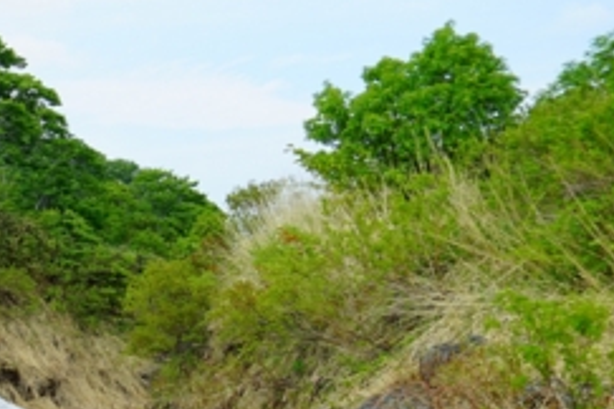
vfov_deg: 17.0
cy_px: 374
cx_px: -318
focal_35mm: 79
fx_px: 1347
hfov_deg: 21.4
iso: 100
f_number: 9
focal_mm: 24
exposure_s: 1/100
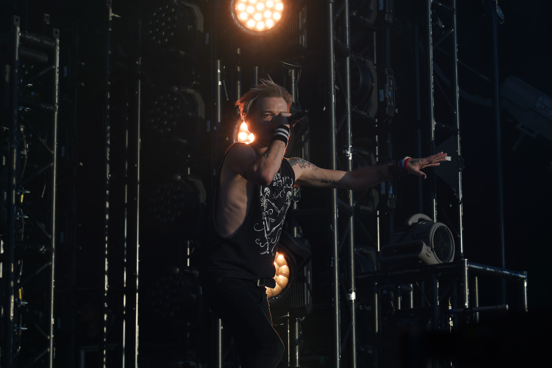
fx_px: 1610
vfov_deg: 13.0
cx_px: 276
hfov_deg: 19.5
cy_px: 184
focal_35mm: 105
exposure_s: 1/400
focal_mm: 105
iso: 100
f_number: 7.1
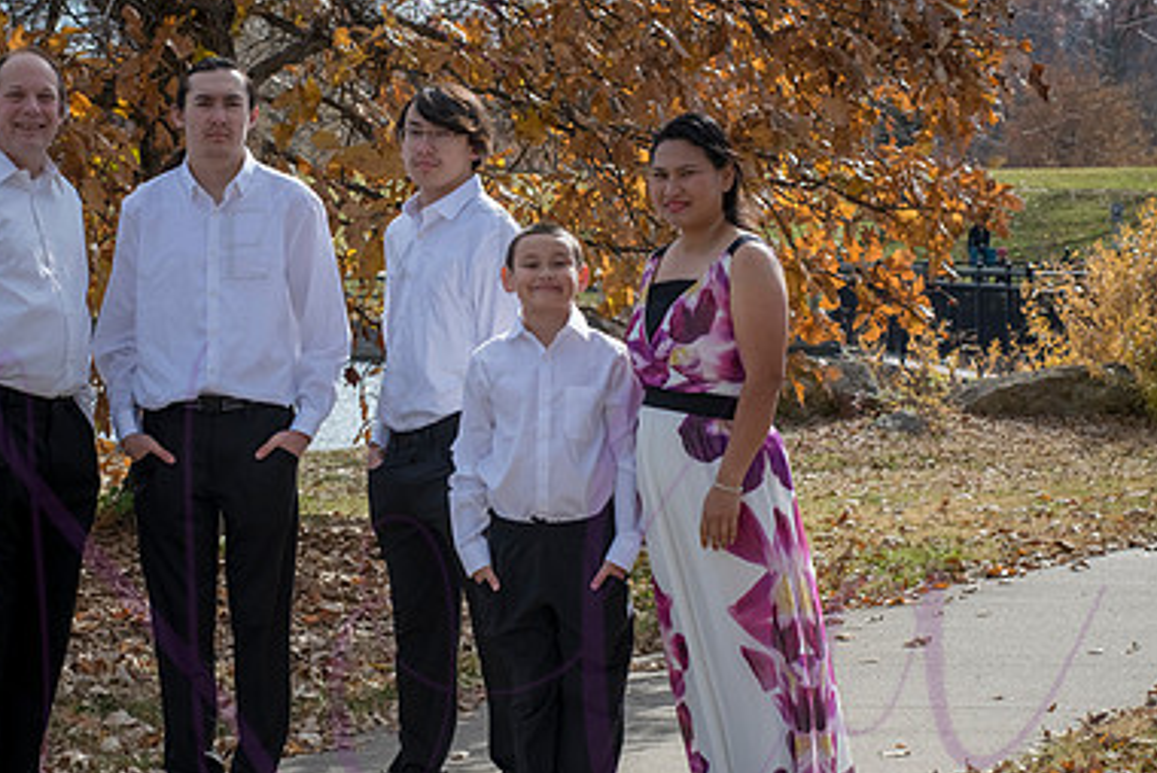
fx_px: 3924
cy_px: 394
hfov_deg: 16.8
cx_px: 496
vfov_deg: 11.3
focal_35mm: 122
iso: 400
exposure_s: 1/640
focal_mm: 80
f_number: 10
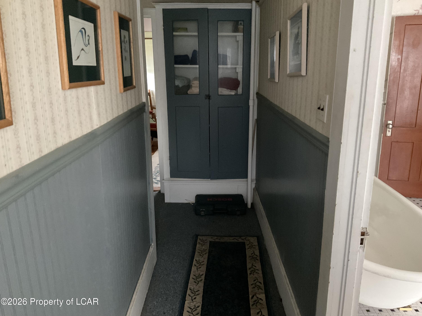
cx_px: 211
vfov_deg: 48.2
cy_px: 158
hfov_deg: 61.7
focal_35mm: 29
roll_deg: +0.7
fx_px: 354
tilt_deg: -15.3
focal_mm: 3
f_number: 1.8
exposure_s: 1/24
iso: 500
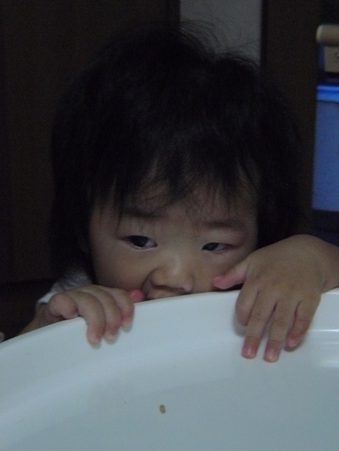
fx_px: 1136
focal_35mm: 87
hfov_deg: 17.0
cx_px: 170
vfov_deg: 22.5
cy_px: 226
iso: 400
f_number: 3.2
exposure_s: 1/30
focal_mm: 14.5
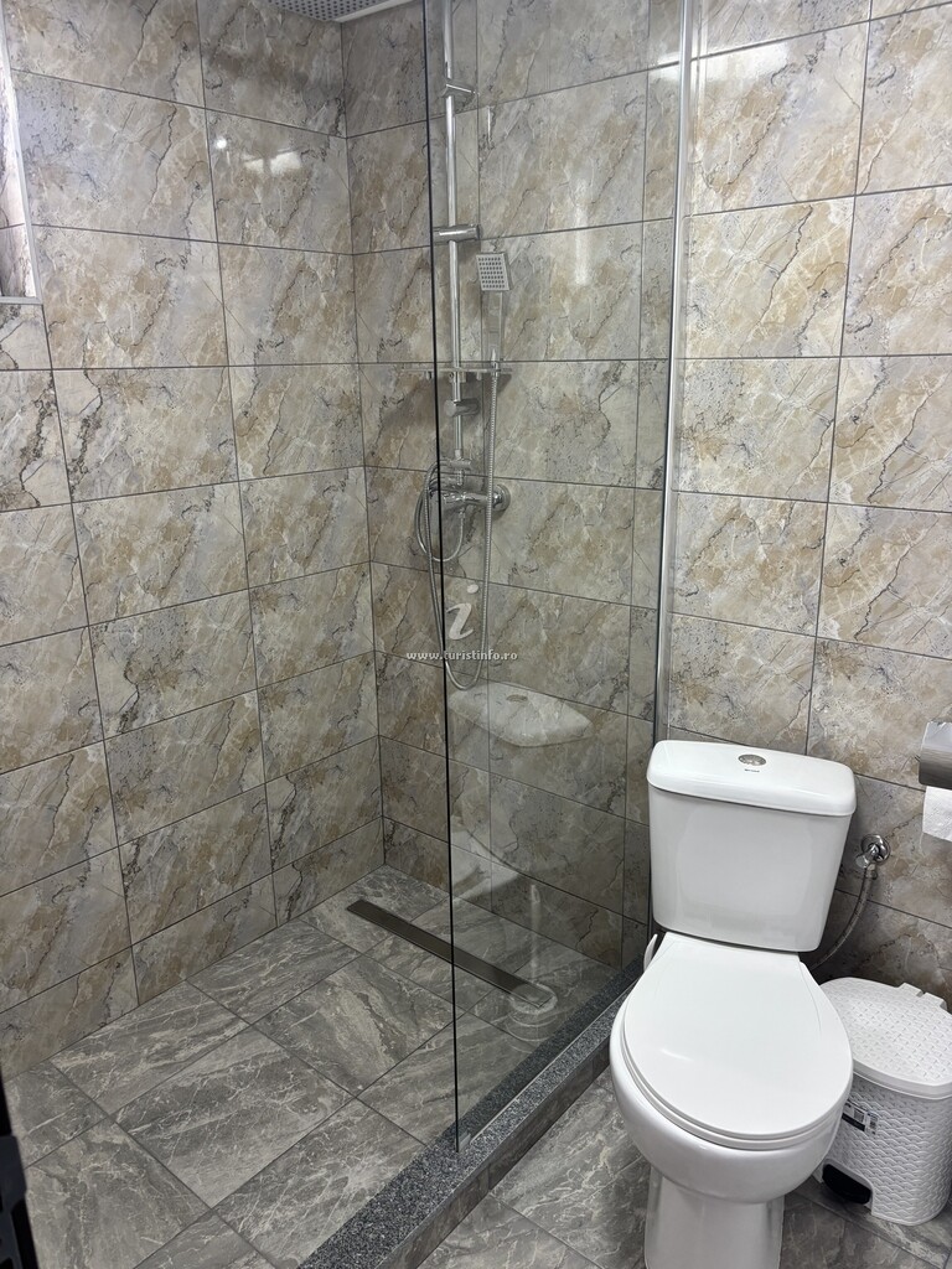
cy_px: 634
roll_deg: +0.7
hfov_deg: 53.1
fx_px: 953
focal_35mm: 26
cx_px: 476
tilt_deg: -17.0
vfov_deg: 67.3
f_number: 1.6
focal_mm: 5.96
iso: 125
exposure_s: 1/81
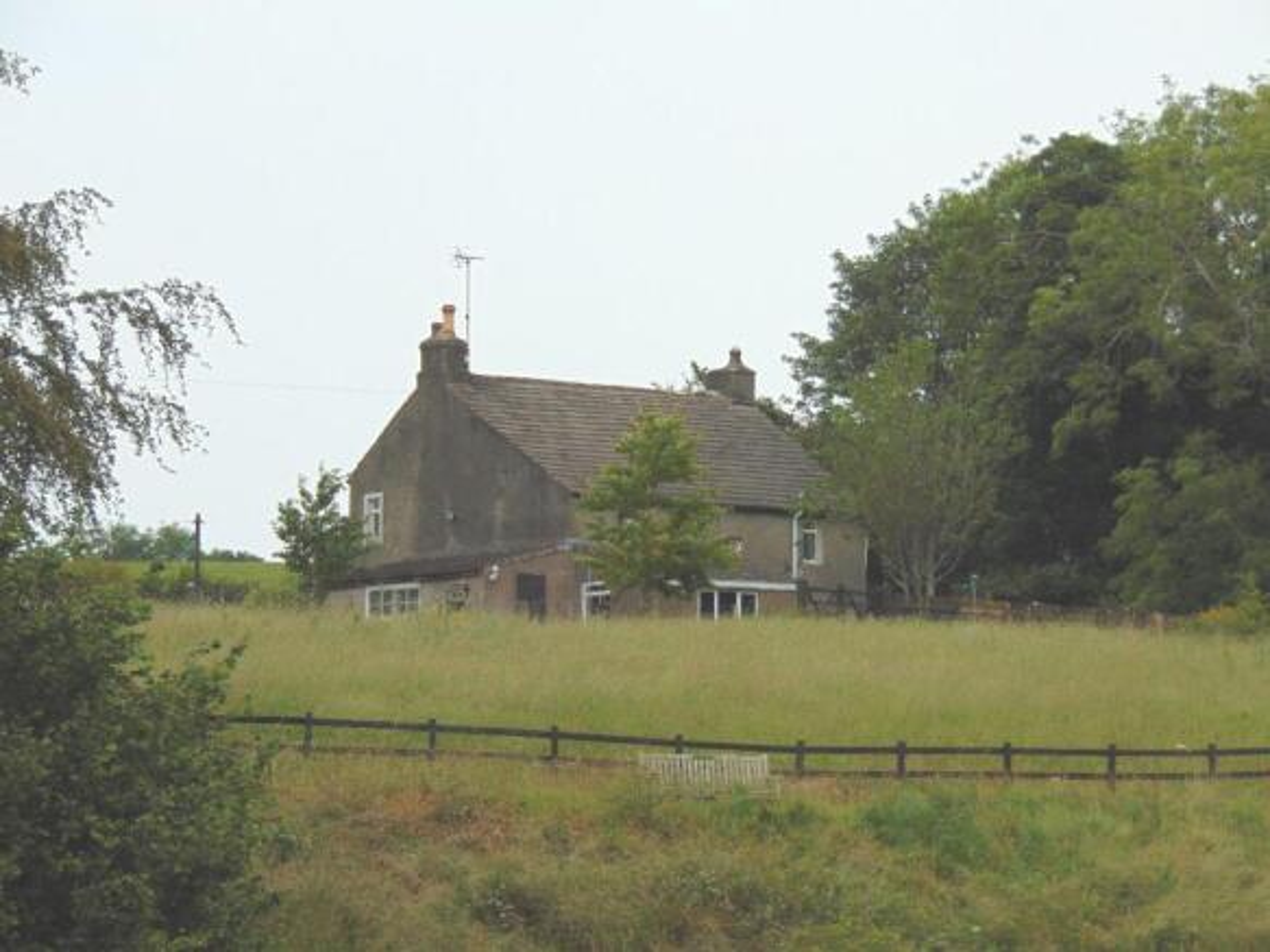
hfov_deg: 12.1
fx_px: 6016
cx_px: 635
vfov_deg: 9.0
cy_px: 476
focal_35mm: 164
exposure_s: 1/1000
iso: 80
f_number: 4
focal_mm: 29.5
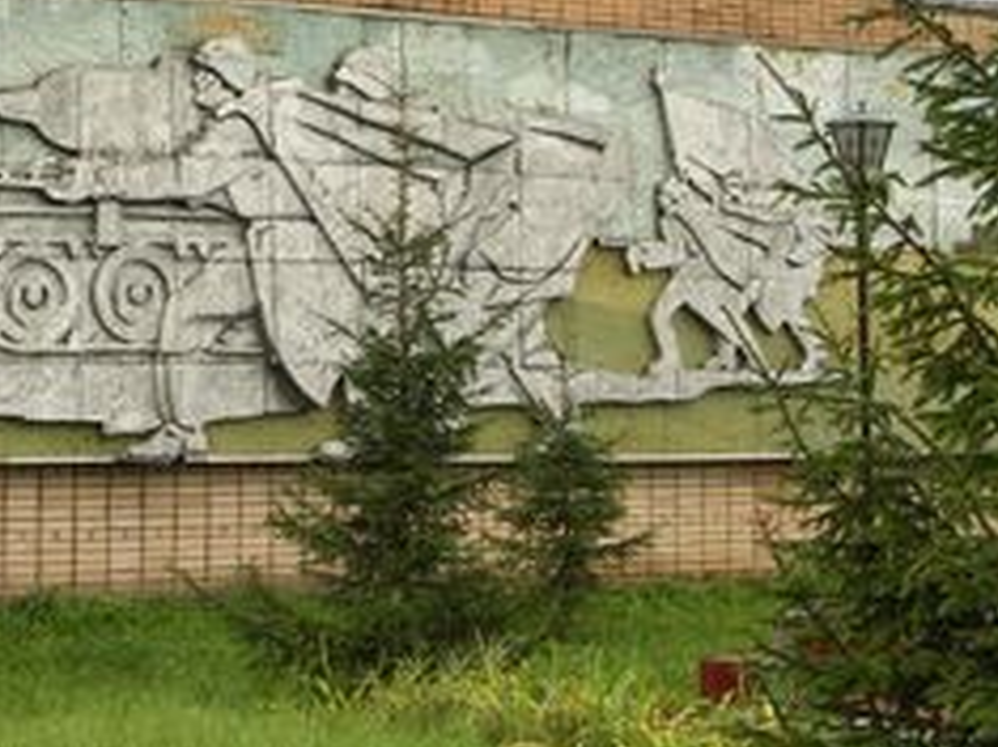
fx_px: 2795
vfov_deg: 15.2
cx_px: 263
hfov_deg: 20.1
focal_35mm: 97
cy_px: 259
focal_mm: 14.8
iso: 50
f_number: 4
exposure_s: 1/160
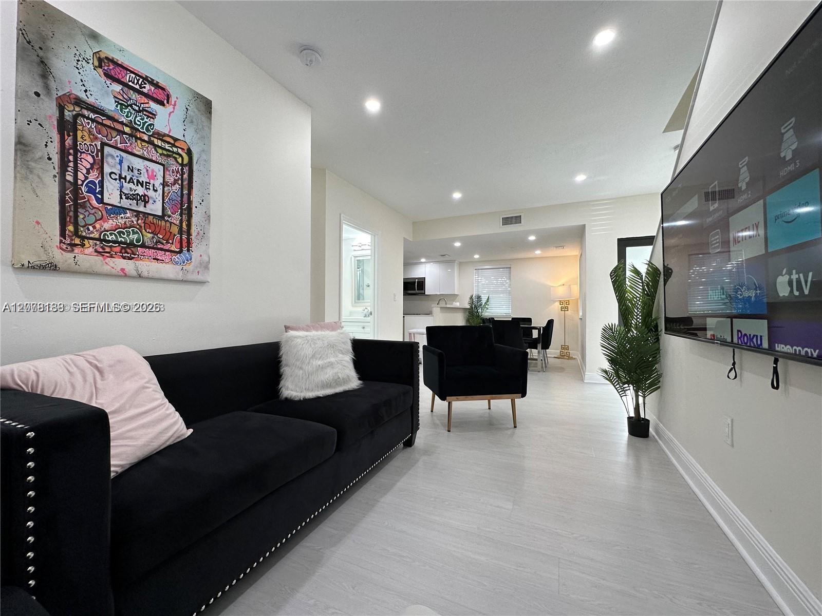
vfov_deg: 85.7
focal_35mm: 14
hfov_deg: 102.1
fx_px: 332
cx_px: 411
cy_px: 308
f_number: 2.2
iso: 125
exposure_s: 1/120
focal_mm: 2.22
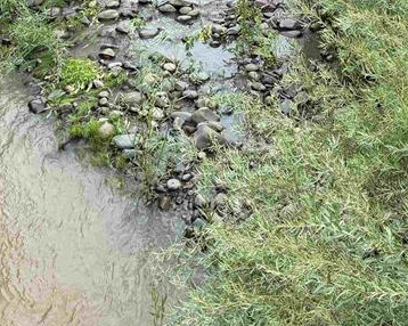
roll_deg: +0.4
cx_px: 157
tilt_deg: -19.4
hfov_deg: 28.2
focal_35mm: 67
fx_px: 809
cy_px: -80
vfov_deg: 21.0
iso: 80
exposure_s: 1/1238
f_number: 1.78
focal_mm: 6.76
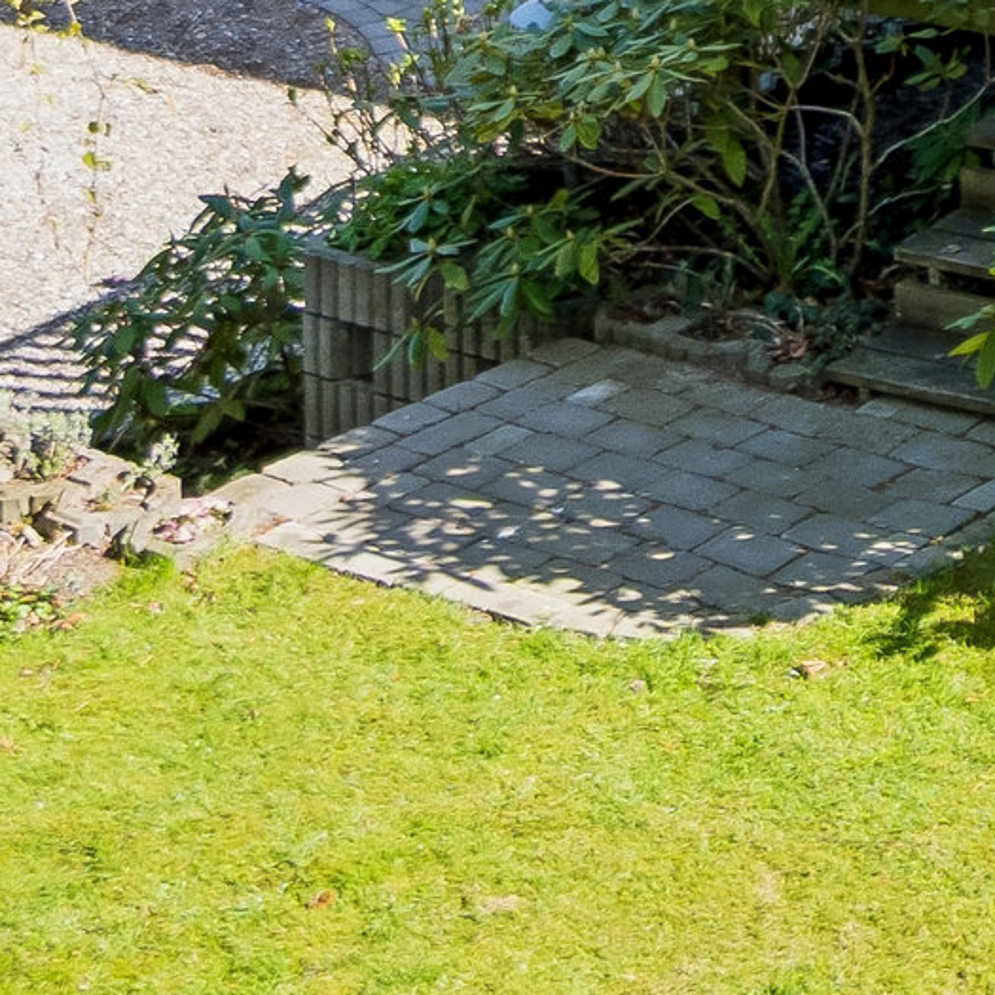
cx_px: 1867
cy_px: -896
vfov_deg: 14.6
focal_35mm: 102
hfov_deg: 14.6
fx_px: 3317
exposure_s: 1/500
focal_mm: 14
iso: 200
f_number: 4
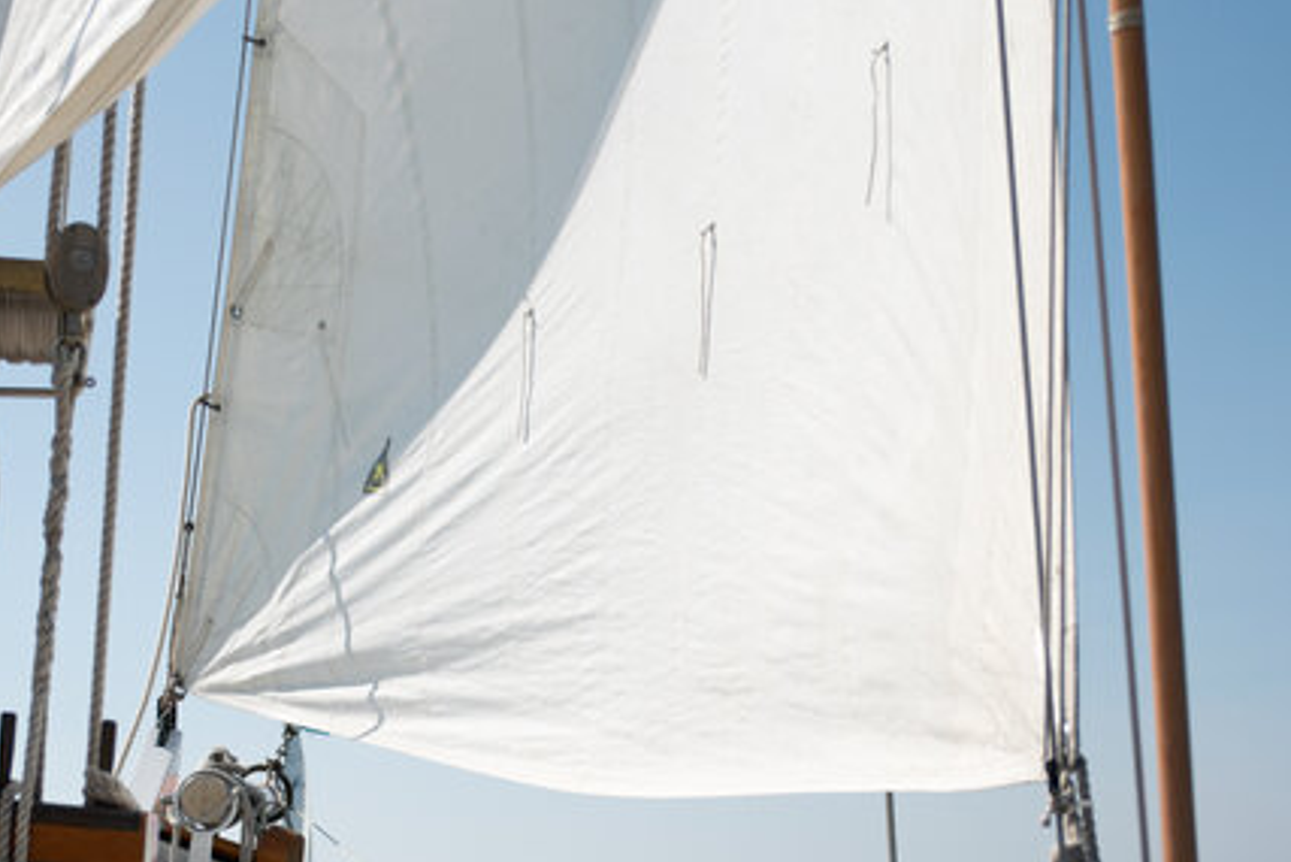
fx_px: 2619
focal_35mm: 73
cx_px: 475
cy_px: 776
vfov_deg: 18.4
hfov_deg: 27.6
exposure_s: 1/2500
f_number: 3.2
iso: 100
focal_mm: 26
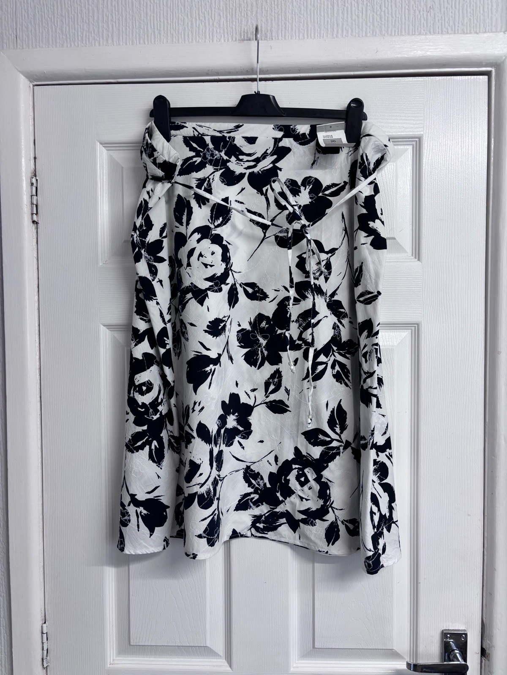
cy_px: 338
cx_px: 254
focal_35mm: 26
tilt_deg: -2.9
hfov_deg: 53.1
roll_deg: -0.2
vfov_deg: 67.3
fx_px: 508
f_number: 1.6
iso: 64
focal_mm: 5.96
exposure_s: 1/100
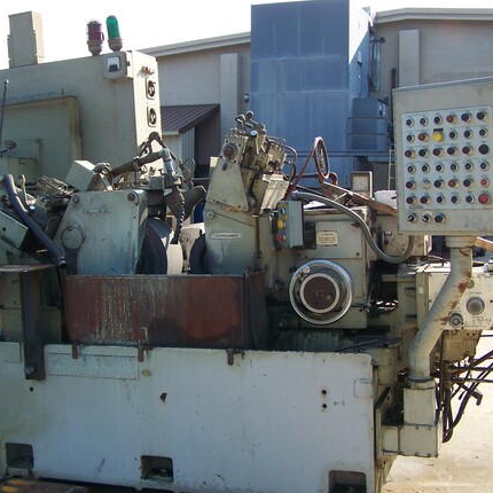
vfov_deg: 34.0
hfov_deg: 34.0
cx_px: 213
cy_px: 257
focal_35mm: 50
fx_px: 806
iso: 80
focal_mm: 6.3
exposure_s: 1/500
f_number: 2.8
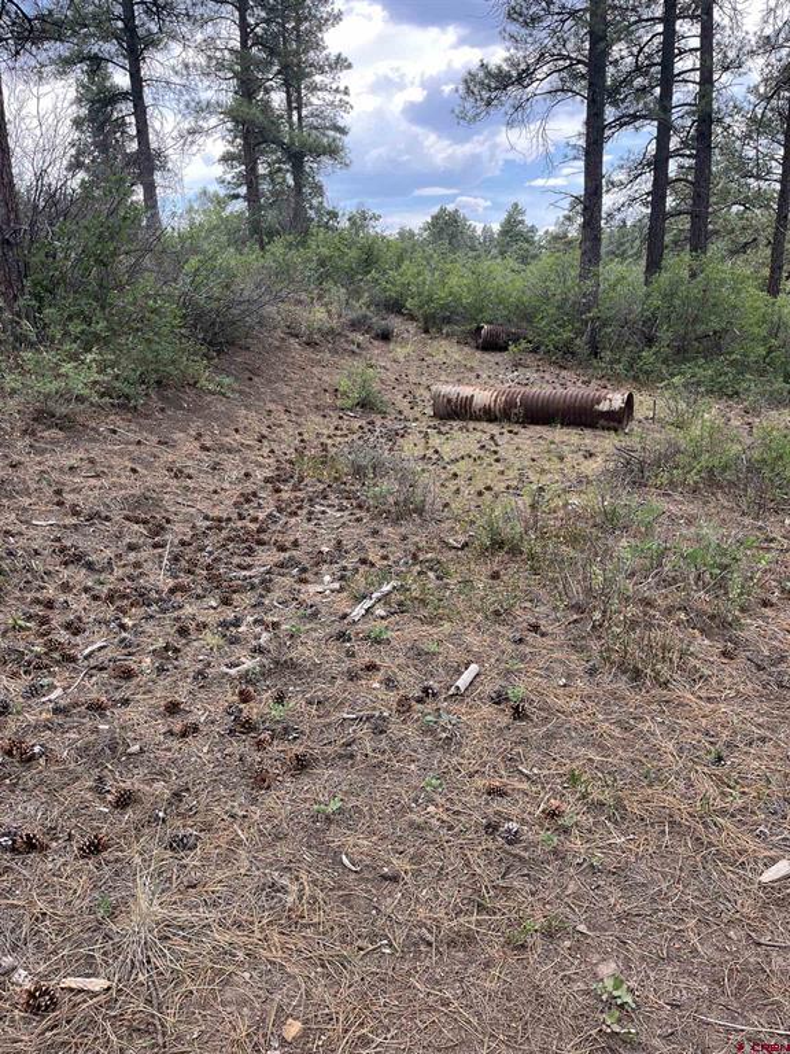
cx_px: 395
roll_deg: +2.1
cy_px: 527
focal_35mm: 26
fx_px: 791
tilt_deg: -17.7
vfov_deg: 67.3
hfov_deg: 53.1
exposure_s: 1/672
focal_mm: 5.1
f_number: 1.6
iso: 50
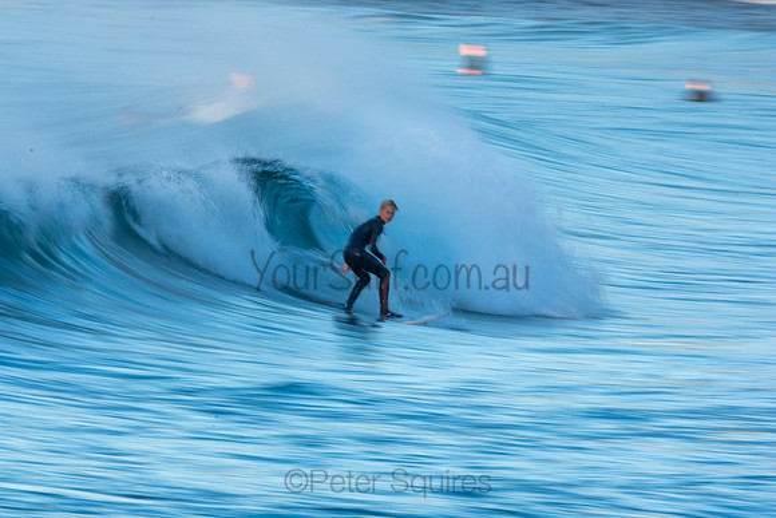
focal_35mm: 750
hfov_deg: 2.7
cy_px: 259
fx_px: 16170
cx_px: 388
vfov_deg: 1.8
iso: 100
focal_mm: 500
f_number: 22
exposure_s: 1/20
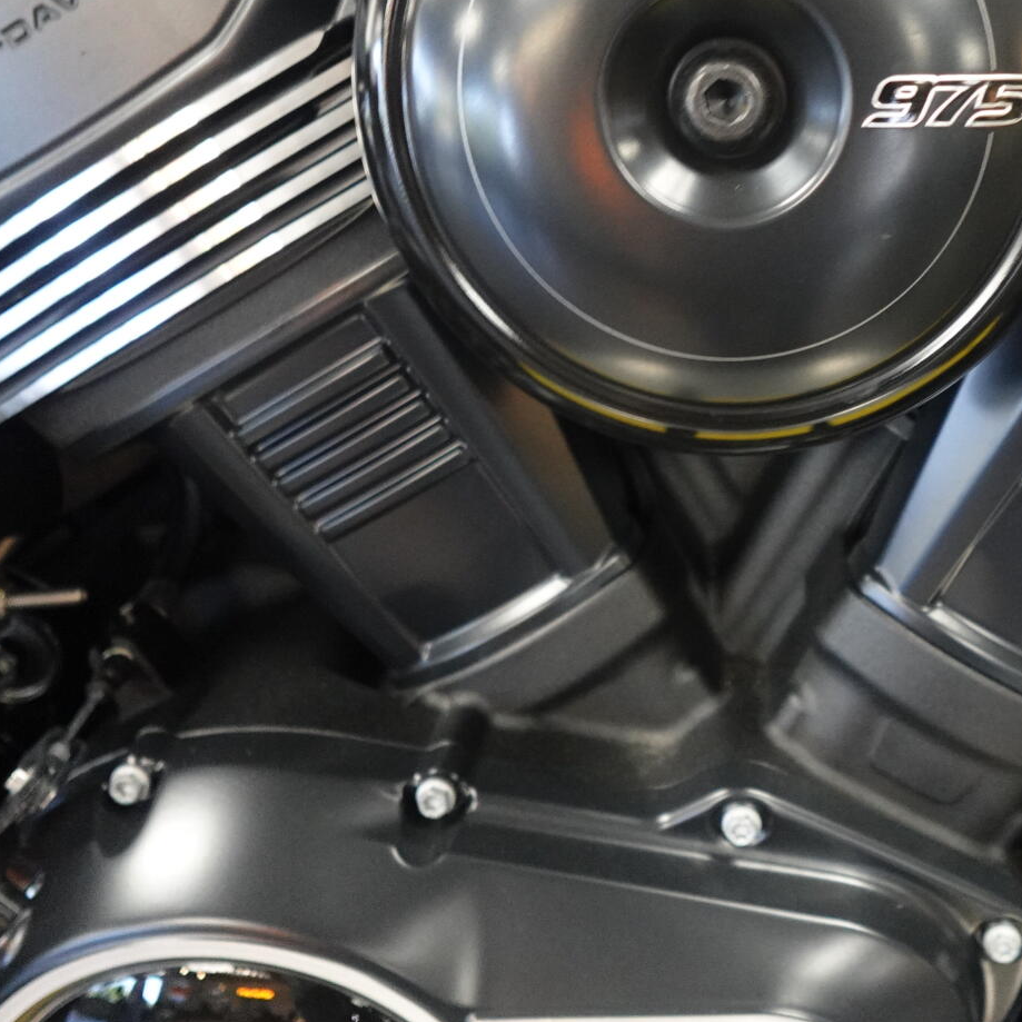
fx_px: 1236
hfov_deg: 43.7
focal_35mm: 37
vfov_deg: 44.3
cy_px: 343
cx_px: 745
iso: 1600
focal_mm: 7.6
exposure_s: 1/80
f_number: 2
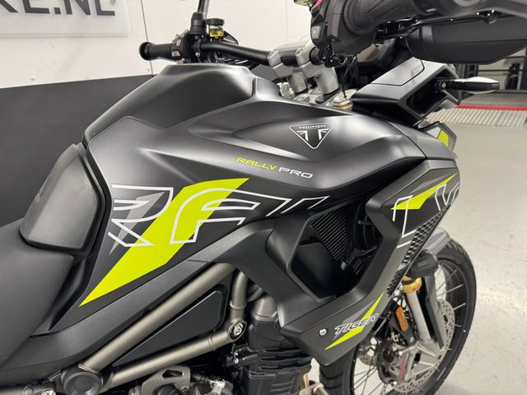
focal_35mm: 24
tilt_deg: -20.4
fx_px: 365
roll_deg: +3.8
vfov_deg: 56.8
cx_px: 264
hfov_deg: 71.6
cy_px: 198
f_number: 1.78
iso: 250
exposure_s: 1/50
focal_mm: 6.76
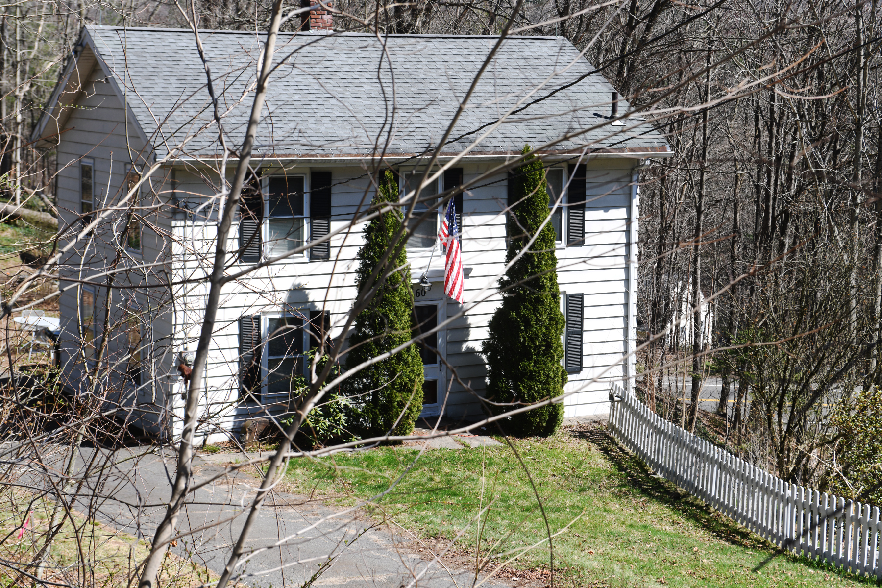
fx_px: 1715
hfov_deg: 28.8
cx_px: 441
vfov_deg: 19.5
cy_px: 294
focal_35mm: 70
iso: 200
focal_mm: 70
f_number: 8
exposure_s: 1/250
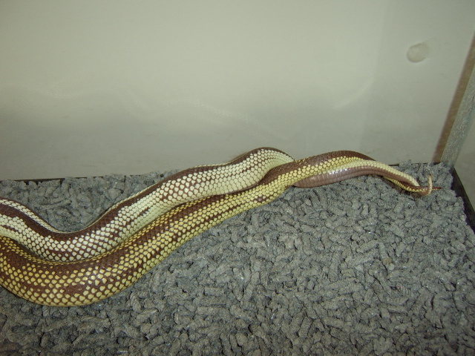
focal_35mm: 31
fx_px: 425
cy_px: 178
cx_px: 238
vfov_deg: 45.4
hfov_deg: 58.4
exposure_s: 1/30
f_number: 2.7
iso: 141
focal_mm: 8.13
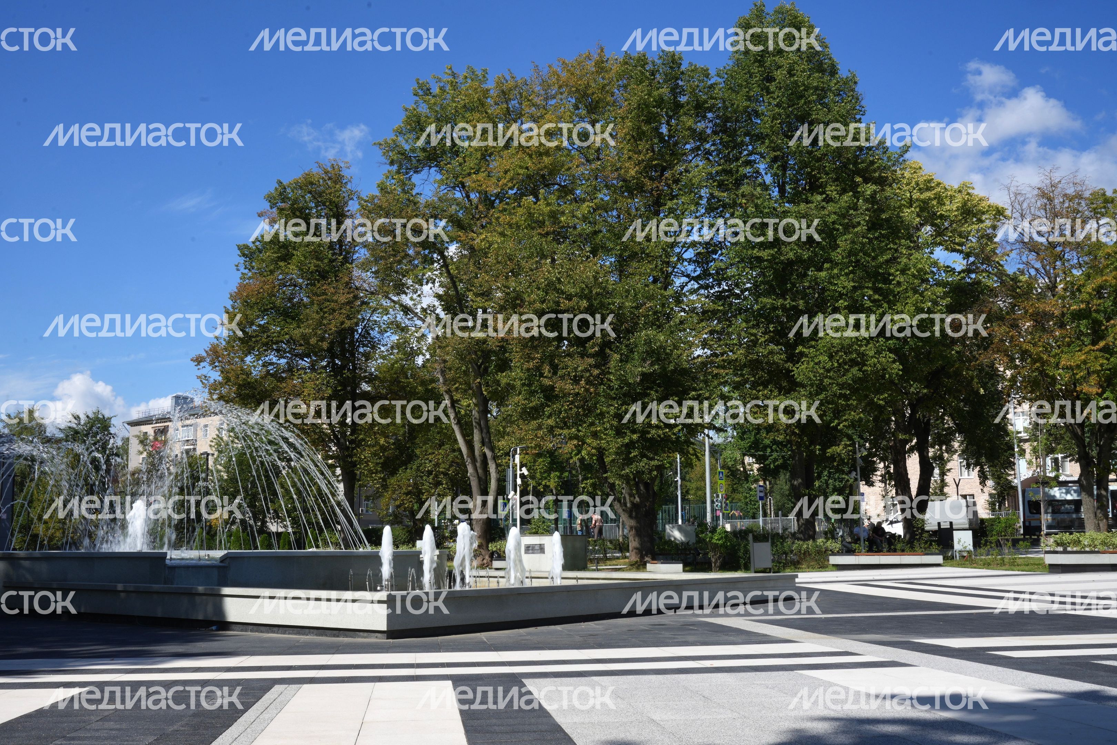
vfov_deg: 40.0
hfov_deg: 57.2
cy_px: 372
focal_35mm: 33
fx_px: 1024
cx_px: 558
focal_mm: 33
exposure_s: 1/60
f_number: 22
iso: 100
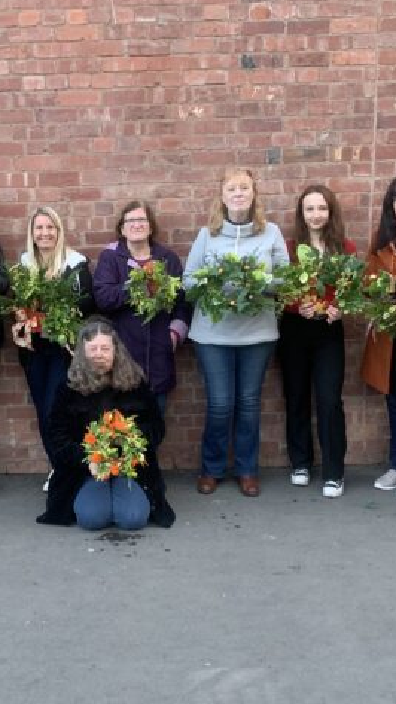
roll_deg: +1.1
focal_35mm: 46
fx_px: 859
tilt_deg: -11.0
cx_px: 70
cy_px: 394
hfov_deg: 25.4
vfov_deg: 44.5
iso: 400
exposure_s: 1/42
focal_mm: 4.25
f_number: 1.8
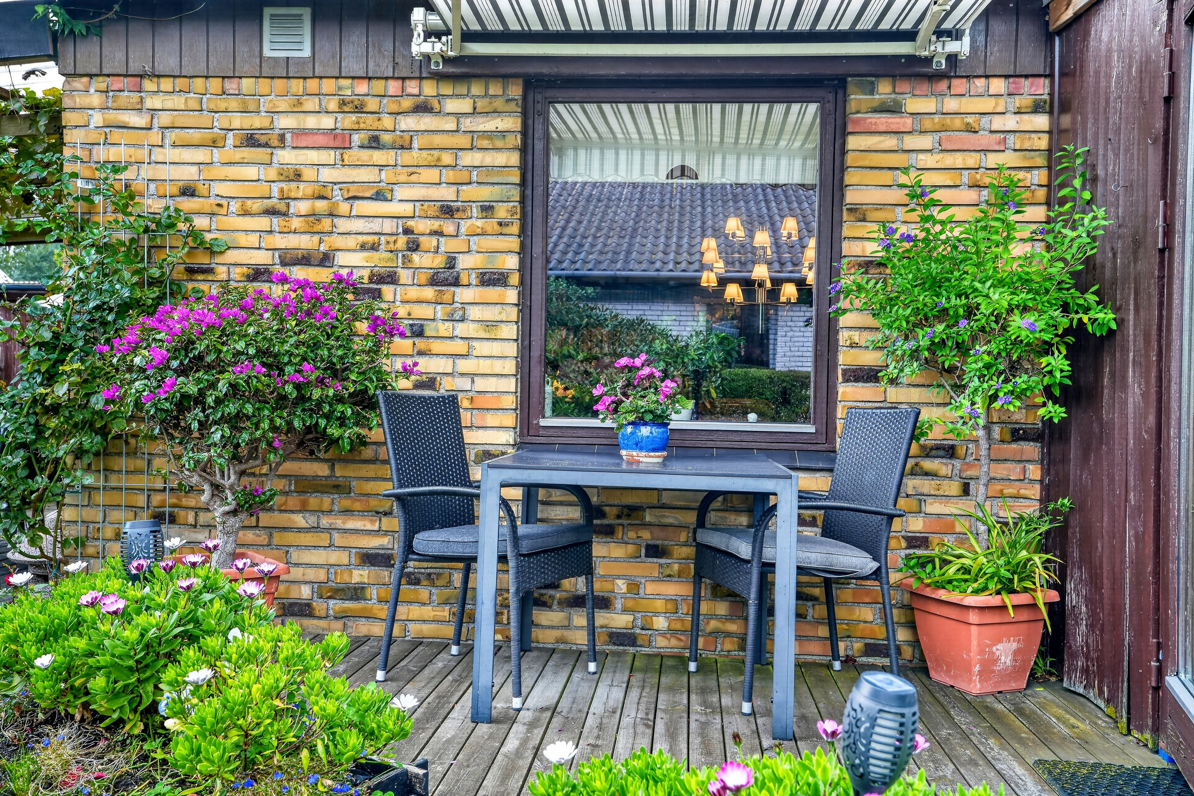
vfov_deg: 41.1
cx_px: 597
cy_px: 398
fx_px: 1061
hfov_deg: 58.7
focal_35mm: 32
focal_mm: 32
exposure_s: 1/25
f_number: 8
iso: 400
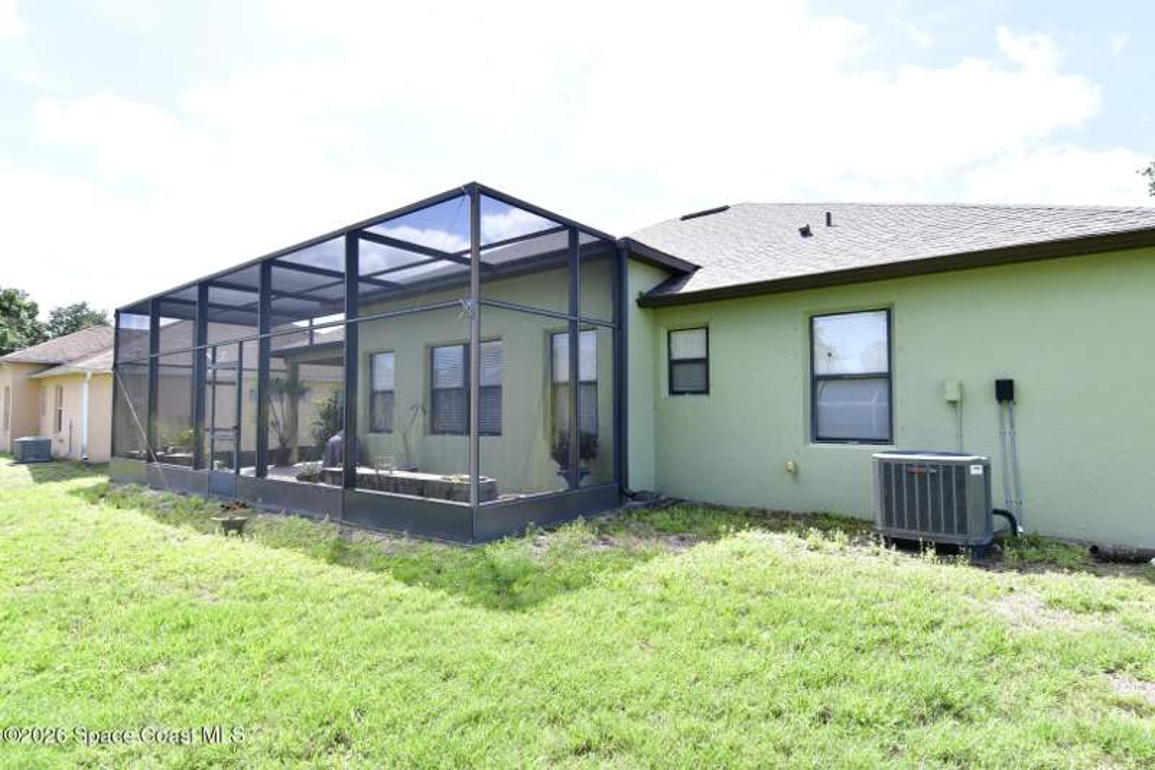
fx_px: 577
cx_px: 578
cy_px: 385
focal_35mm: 18
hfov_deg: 90.0
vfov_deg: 67.4
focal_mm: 12
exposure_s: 1/160
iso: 100
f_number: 6.3
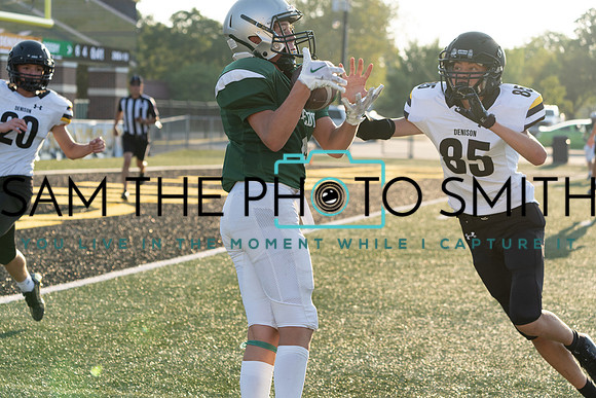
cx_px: 298
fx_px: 1656
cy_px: 199
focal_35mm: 100
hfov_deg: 20.4
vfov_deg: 13.7
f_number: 5.6
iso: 1000
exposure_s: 1/1250
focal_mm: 100
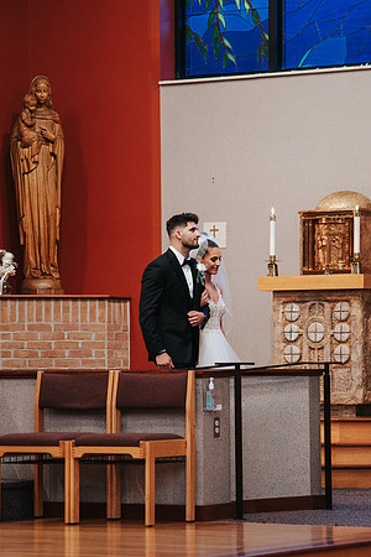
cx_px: 174
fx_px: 2780
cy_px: 278
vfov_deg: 11.4
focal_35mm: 180
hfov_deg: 7.6
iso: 1000
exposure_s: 1/200
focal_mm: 120
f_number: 4
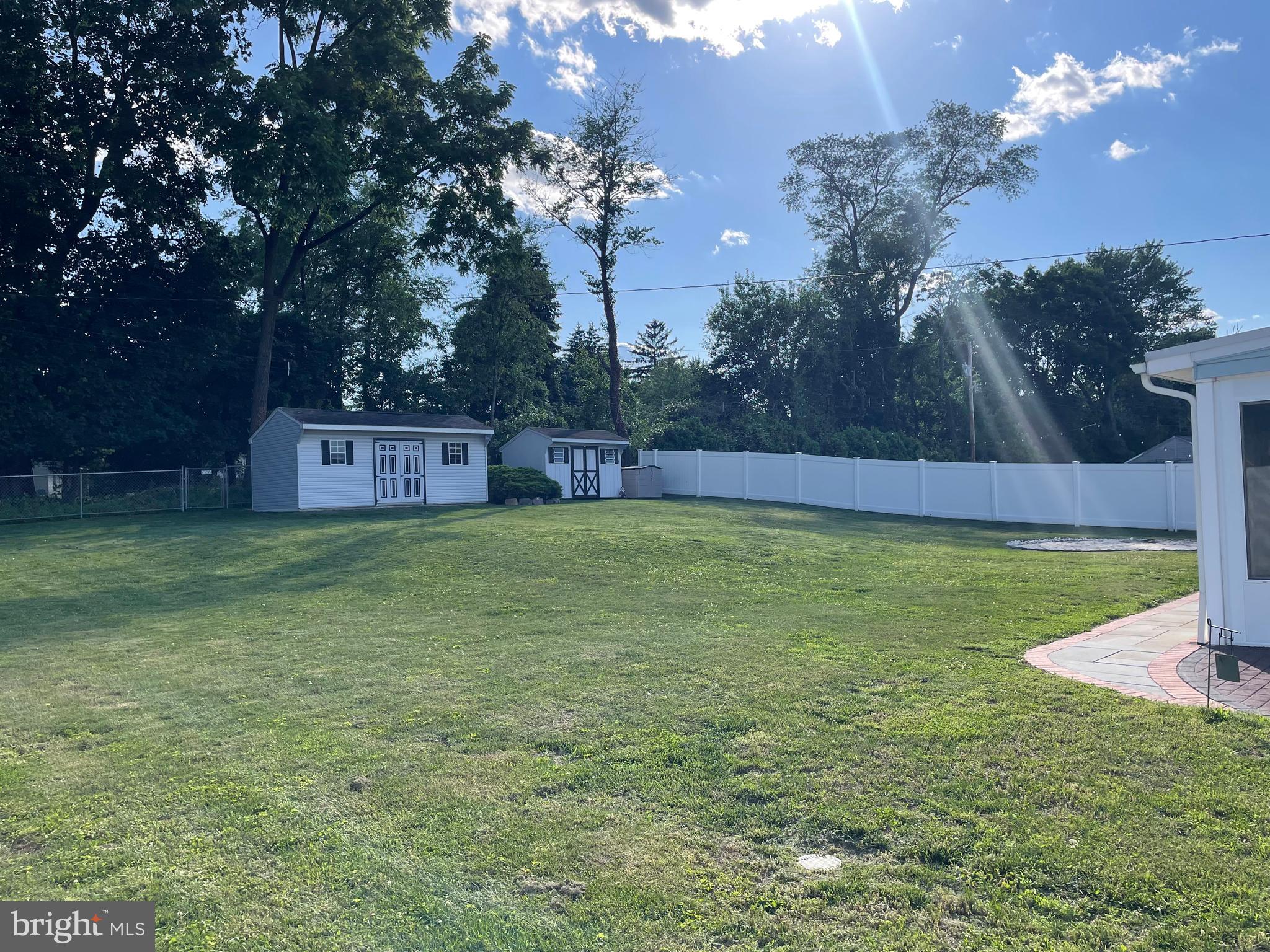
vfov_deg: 53.1
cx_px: 635
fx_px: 954
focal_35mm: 26
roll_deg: +2.5
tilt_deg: +4.1
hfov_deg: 67.3
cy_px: 476
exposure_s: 1/2618
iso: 32
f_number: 1.6
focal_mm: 4.2
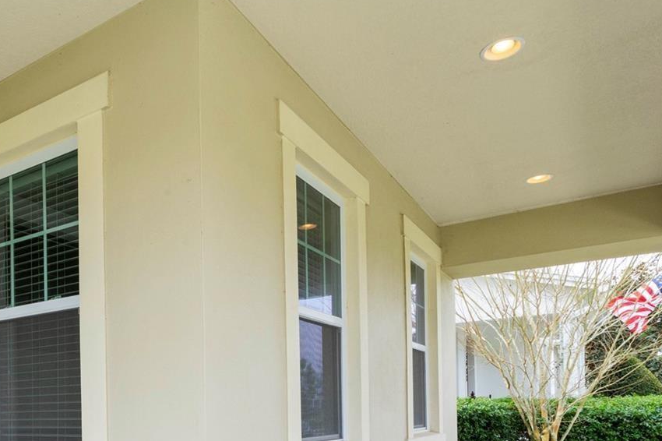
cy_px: 405
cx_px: 150
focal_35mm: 32
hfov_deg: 55.4
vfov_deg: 38.0
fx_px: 588
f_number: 16
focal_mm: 17
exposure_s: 1/80
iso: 1000
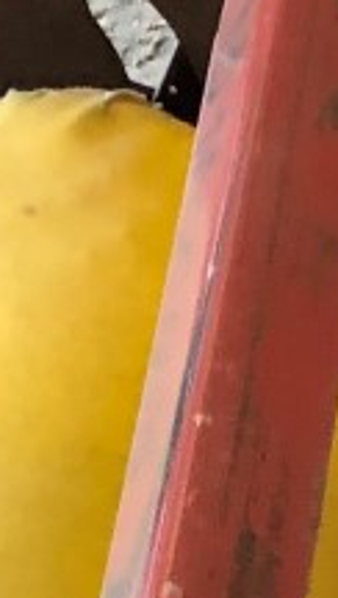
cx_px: 1471
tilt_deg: -45.1
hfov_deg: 5.2
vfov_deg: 10.5
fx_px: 3224
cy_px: 584
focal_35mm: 203
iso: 80
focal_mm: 4
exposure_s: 1/8
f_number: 1.8
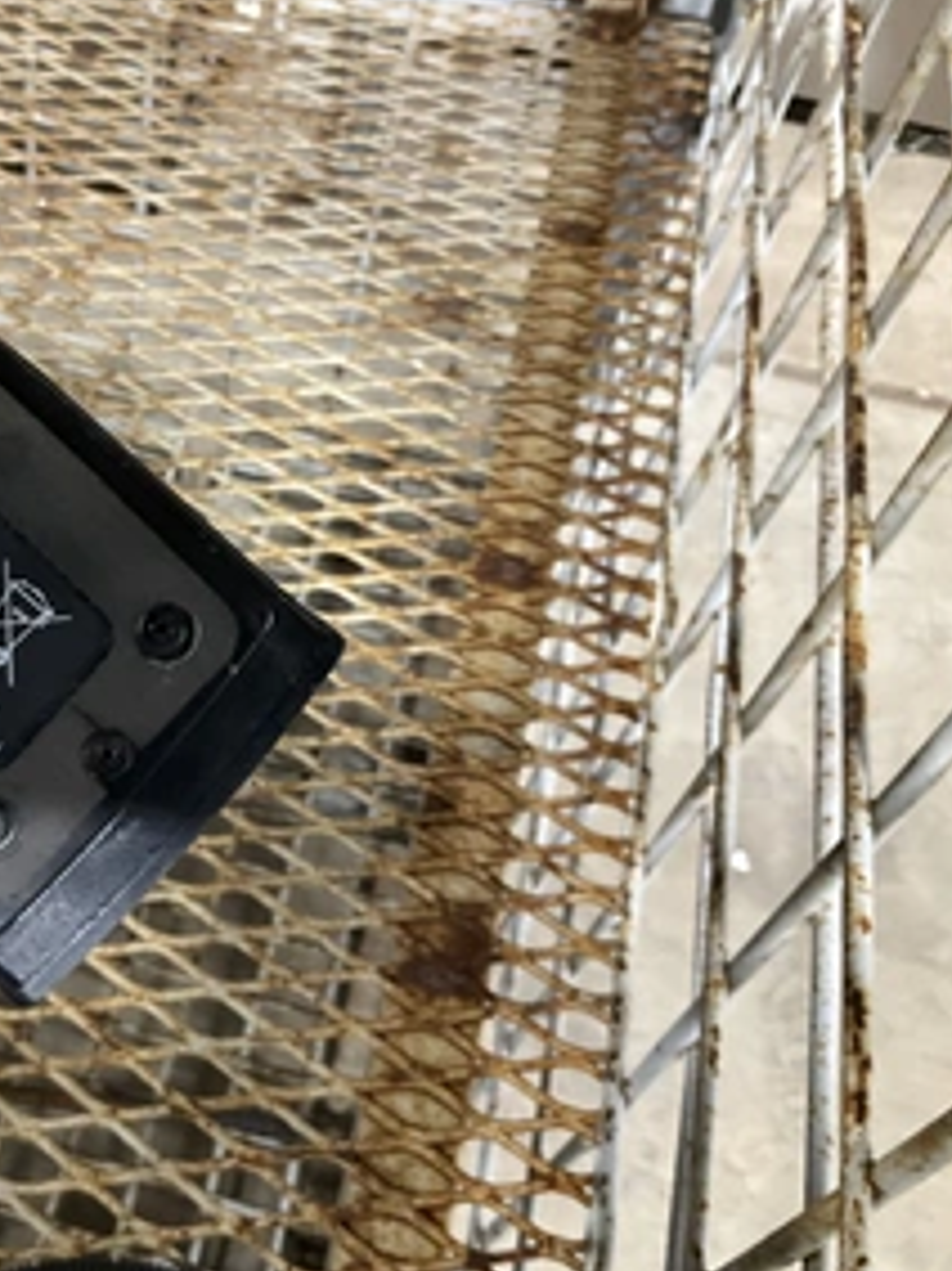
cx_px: 108
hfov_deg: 33.4
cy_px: 629
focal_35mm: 41
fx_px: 1505
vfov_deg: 45.8
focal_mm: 3
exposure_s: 1/40
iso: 320
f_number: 1.8
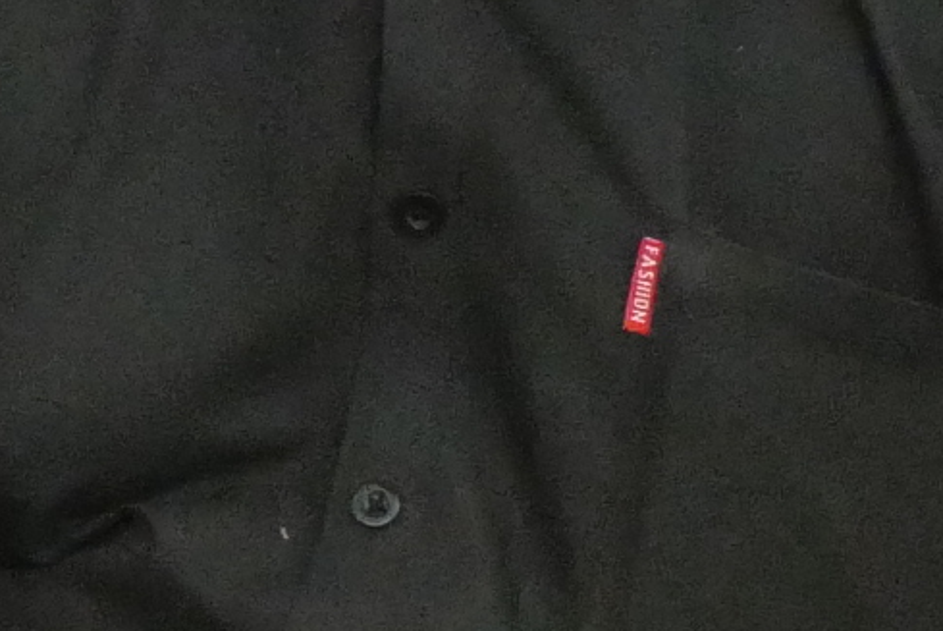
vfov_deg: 4.4
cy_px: 87
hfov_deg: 6.1
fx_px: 8154
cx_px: -1888
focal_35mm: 311
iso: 3200
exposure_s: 1/1300
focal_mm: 20
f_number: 9
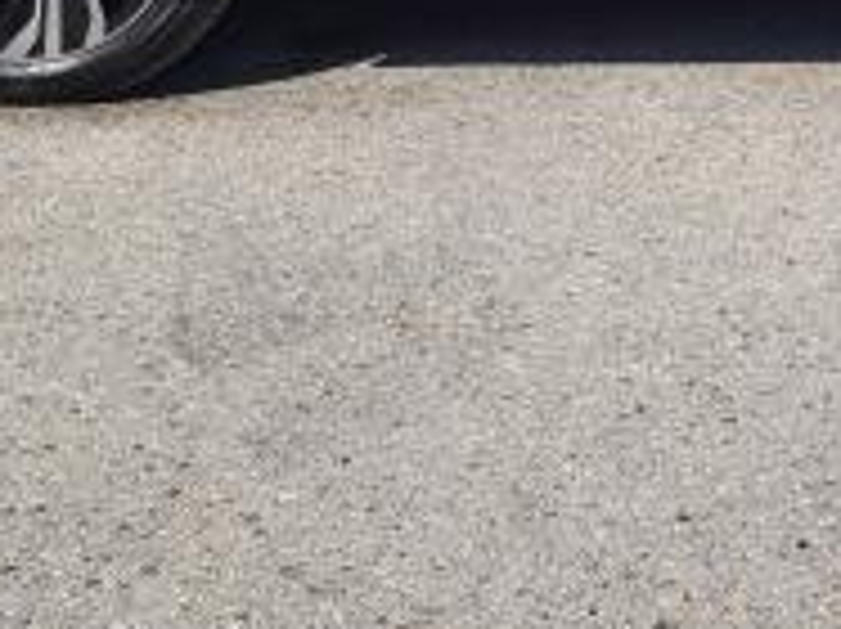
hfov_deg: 21.1
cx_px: 890
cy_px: -382
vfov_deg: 15.1
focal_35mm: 89
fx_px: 2161
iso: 40
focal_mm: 5.4
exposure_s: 1/4554
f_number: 1.8
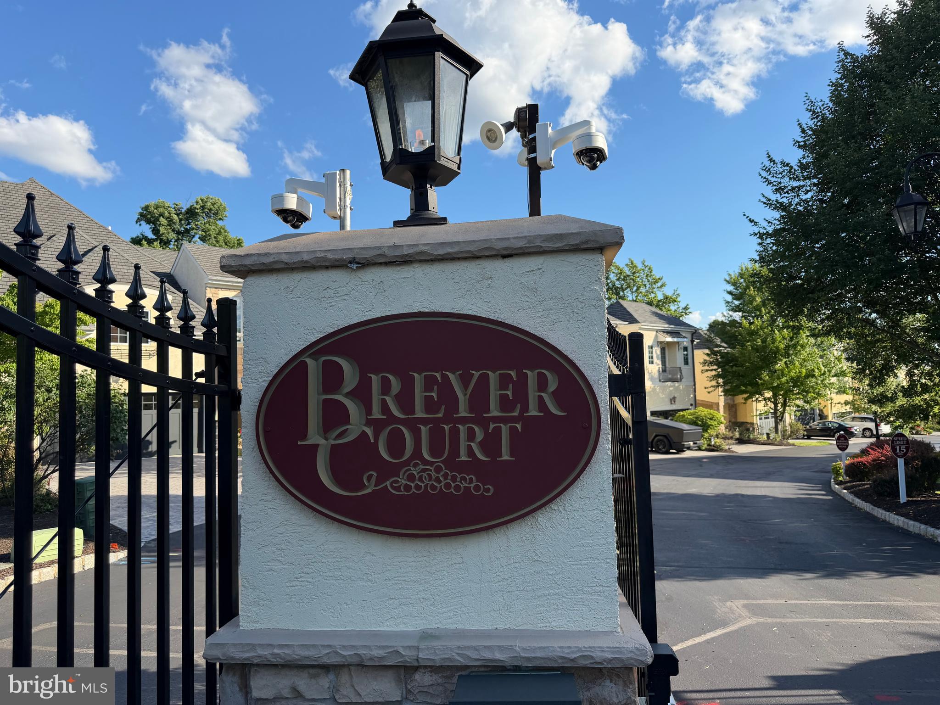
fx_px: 652
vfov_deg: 56.8
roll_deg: +2.1
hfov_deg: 71.6
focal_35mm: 24
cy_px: 352
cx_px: 470
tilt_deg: +4.0
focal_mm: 6.76
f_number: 1.78
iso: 80
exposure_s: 1/2299
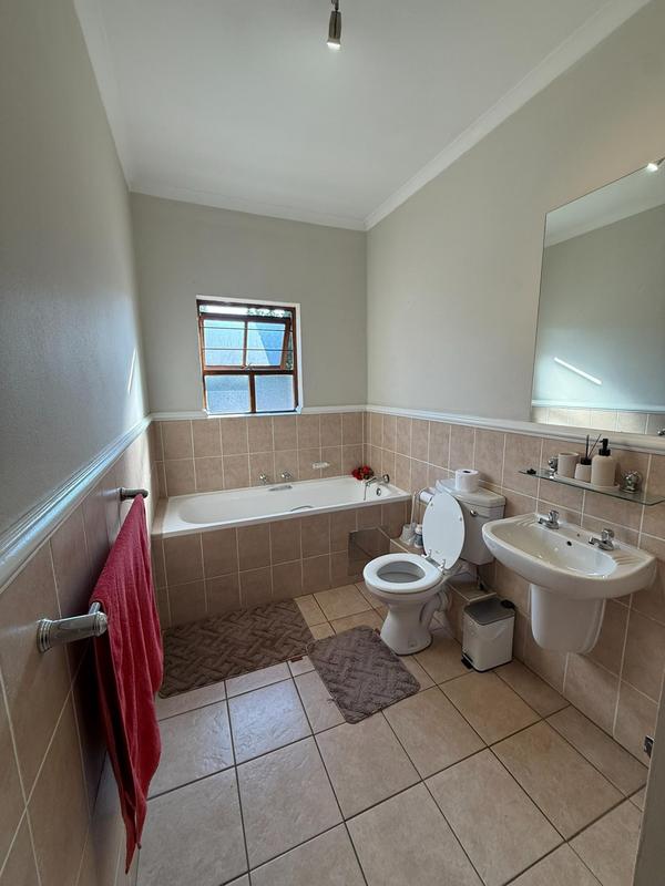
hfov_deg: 85.7
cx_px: 332
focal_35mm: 14
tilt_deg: -9.0
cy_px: 443
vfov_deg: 102.1
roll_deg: +0.1
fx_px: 359
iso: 64
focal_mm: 2.22
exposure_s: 1/109
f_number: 2.2
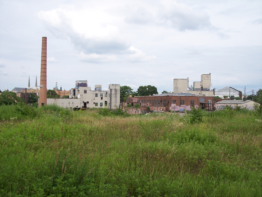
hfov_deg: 47.9
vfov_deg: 36.8
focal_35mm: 39
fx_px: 295
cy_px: 98
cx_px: 131
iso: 100
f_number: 4
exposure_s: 1/750
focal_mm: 8
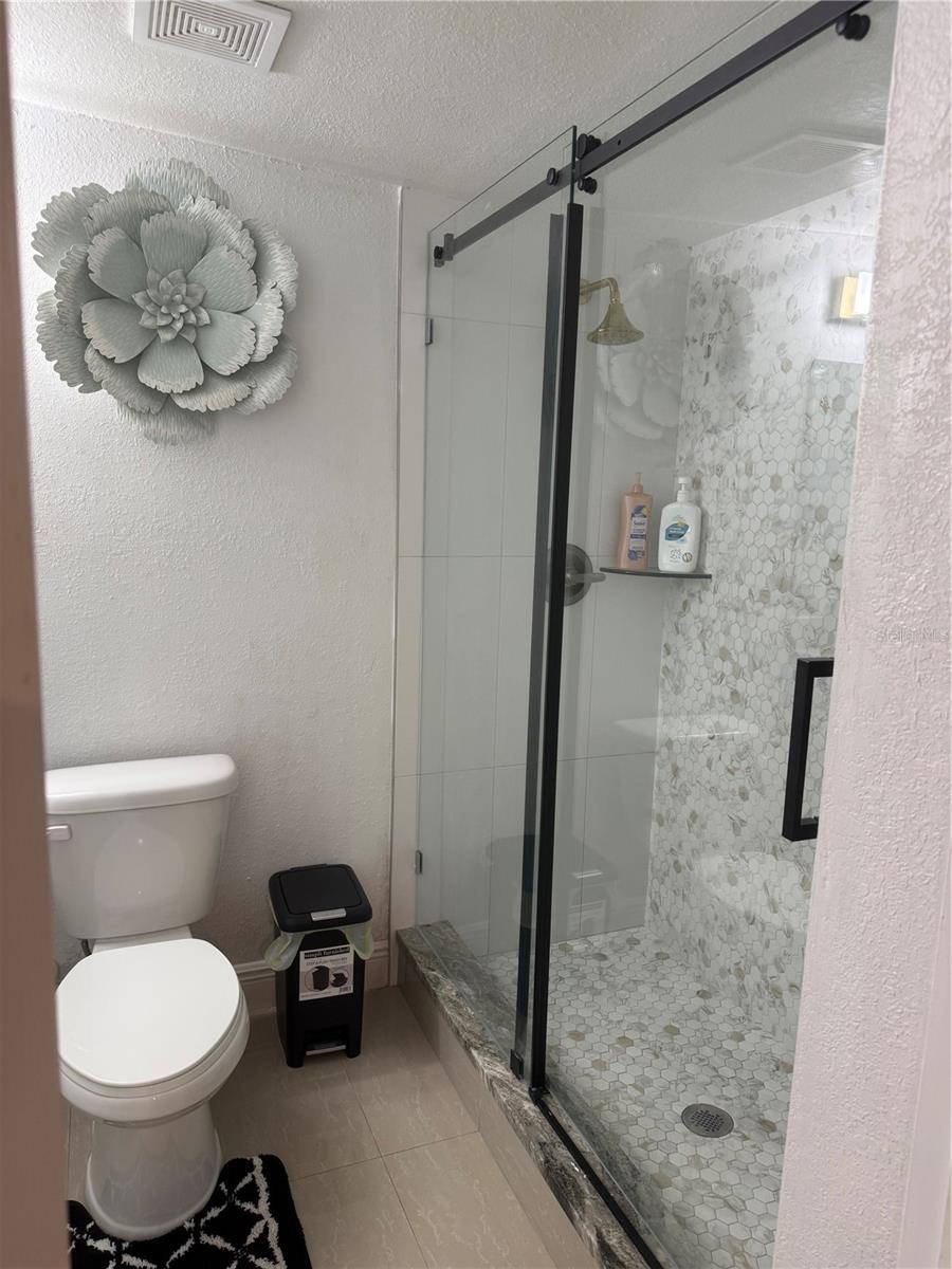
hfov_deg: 56.8
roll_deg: -2.7
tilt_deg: -9.1
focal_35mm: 24
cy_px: 634
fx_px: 880
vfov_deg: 71.6
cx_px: 476
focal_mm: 6.76
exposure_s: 1/60
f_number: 1.78
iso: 125
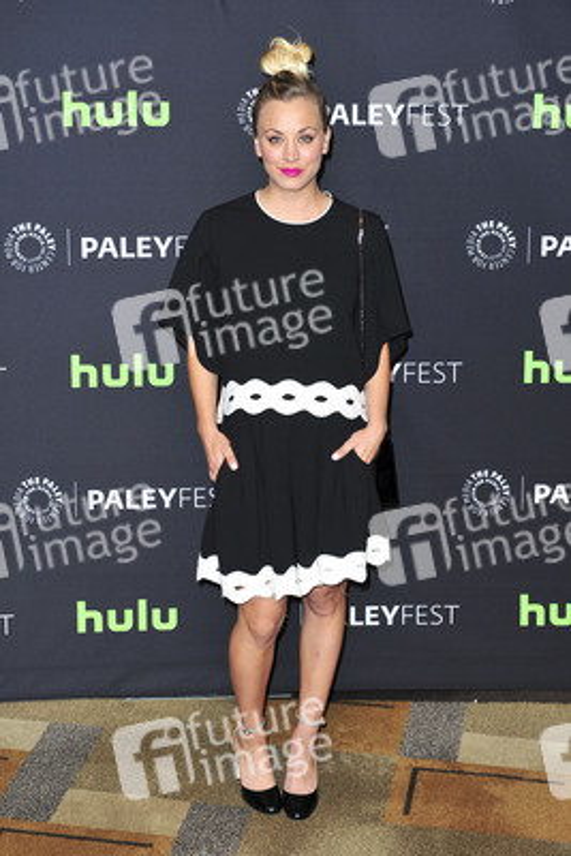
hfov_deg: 22.6
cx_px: 286
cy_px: 428
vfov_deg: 33.4
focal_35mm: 60
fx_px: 1426
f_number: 4.5
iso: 500
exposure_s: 1/320
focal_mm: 60
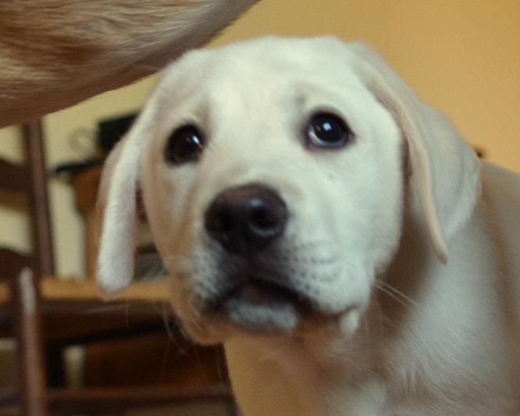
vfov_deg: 12.6
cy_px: 423
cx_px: 300
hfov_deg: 15.9
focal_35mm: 121
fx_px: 1862
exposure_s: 1/60
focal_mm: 28
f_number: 3.5
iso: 560
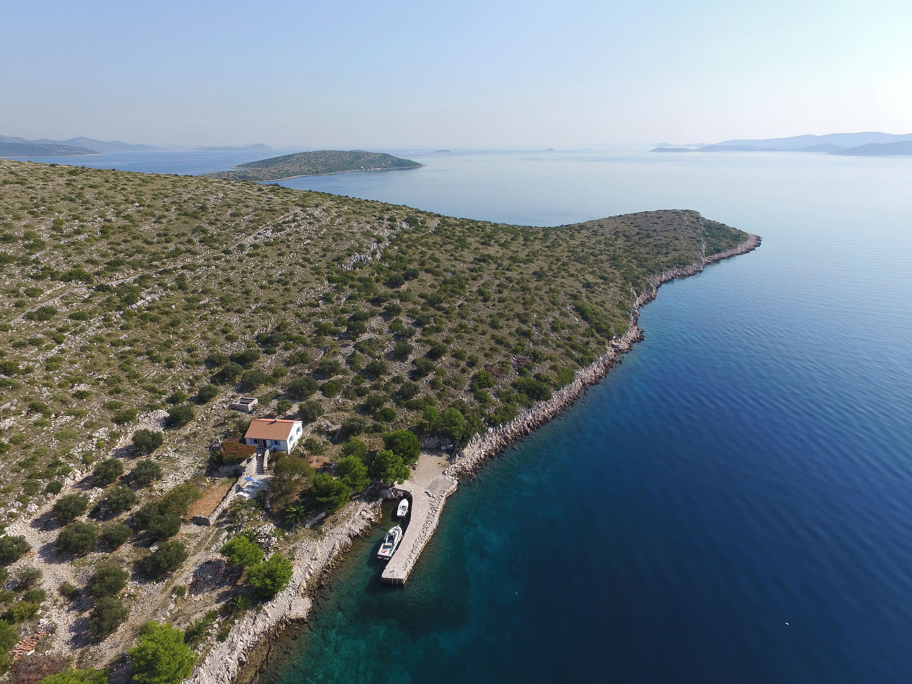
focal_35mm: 20
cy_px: 342
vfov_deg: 66.0
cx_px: 456
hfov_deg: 81.7
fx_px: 527
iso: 100
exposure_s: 1/1160
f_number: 2.8
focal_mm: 3.61
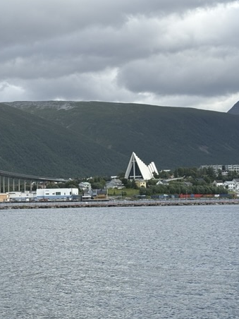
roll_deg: +1.1
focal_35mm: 92
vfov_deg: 21.3
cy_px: 166
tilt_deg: +2.7
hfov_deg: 15.8
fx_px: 847
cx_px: 15
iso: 32
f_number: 1.6
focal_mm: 5.96
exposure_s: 1/2141
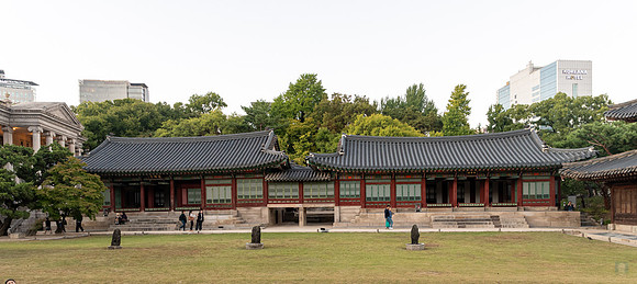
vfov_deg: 36.1
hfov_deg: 73.6
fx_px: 426
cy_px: 212
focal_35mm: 26
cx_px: 318
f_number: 5
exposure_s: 1/50
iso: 1000
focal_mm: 24
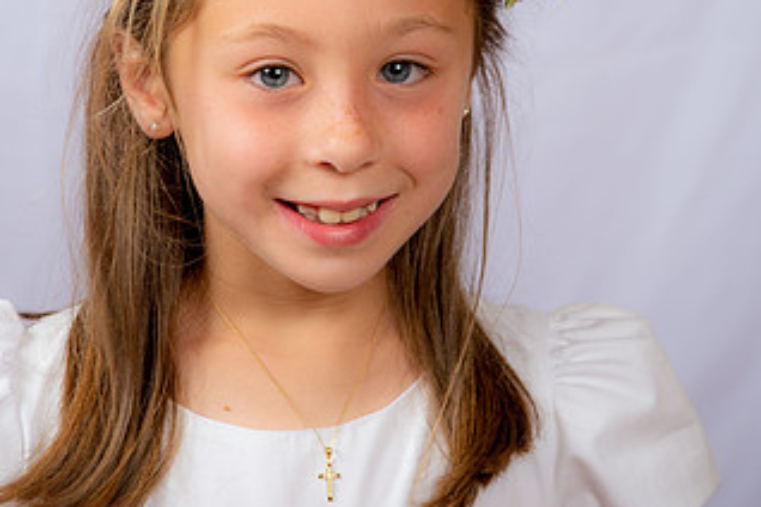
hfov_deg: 14.1
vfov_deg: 9.4
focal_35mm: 146
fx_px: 3086
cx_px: 349
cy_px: 124
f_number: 6.3
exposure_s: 1/160
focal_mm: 80
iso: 250
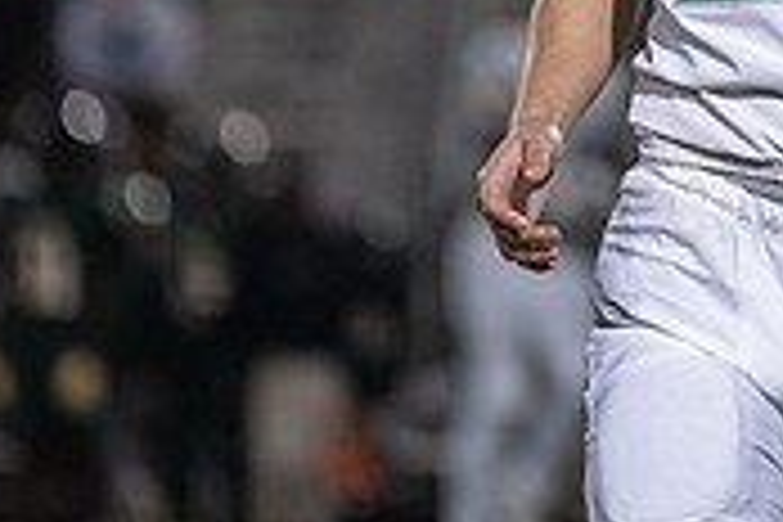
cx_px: 801
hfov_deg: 3.1
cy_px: -259
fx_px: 14463
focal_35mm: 665
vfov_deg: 2.1
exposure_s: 1/1250
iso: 3200
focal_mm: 200
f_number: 2.8
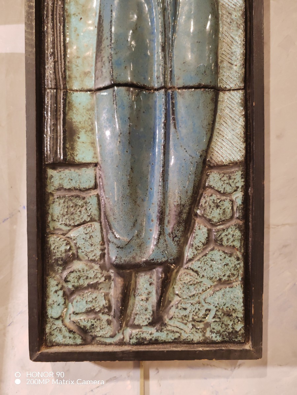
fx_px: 309
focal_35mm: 27
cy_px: 198
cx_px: 148
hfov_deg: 51.4
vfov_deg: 65.3
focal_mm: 6.12
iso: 800
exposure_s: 1/100
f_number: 1.9
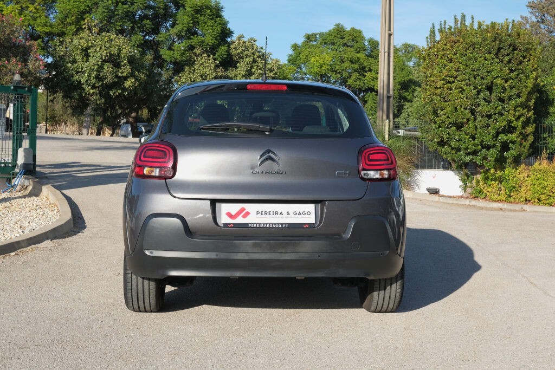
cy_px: 185
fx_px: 771
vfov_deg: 27.0
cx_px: 278
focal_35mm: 50
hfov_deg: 39.6
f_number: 9
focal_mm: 33.3
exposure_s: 1/200
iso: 160
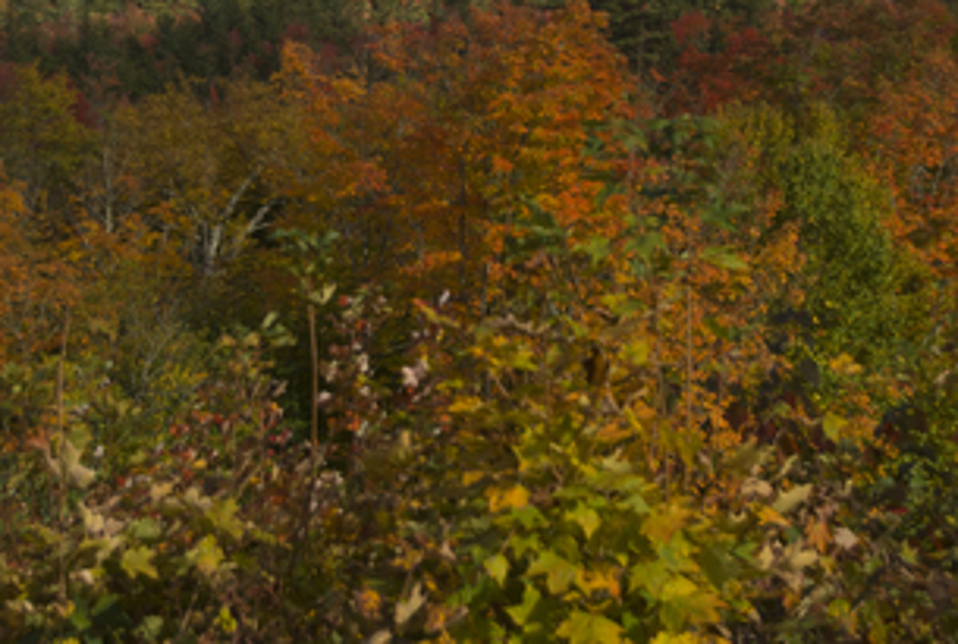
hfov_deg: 30.4
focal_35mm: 66
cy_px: 83
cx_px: 512
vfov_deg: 20.4
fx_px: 1761
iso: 400
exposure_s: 1/1500
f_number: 4
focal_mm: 24.38
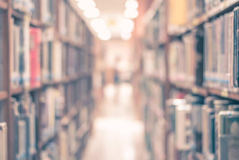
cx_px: 120
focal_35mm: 75
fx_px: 498
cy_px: 80
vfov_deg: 18.2
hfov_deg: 27.0
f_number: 1.8
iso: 500
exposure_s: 1/125
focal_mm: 50
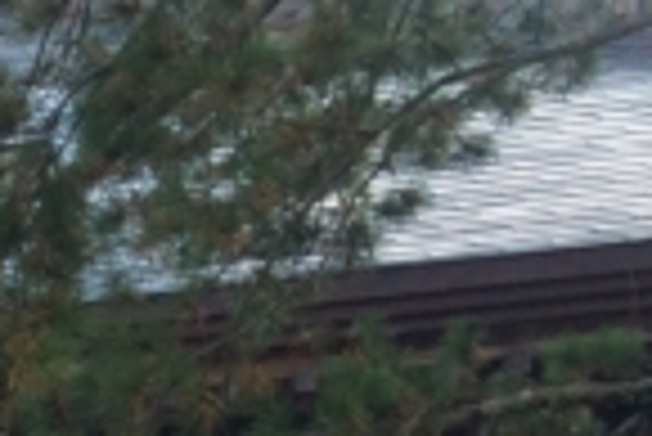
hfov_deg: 10.3
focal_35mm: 166
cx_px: -1021
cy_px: 908
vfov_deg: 7.9
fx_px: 3009
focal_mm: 4.15
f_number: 2.2
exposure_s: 1/120
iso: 40
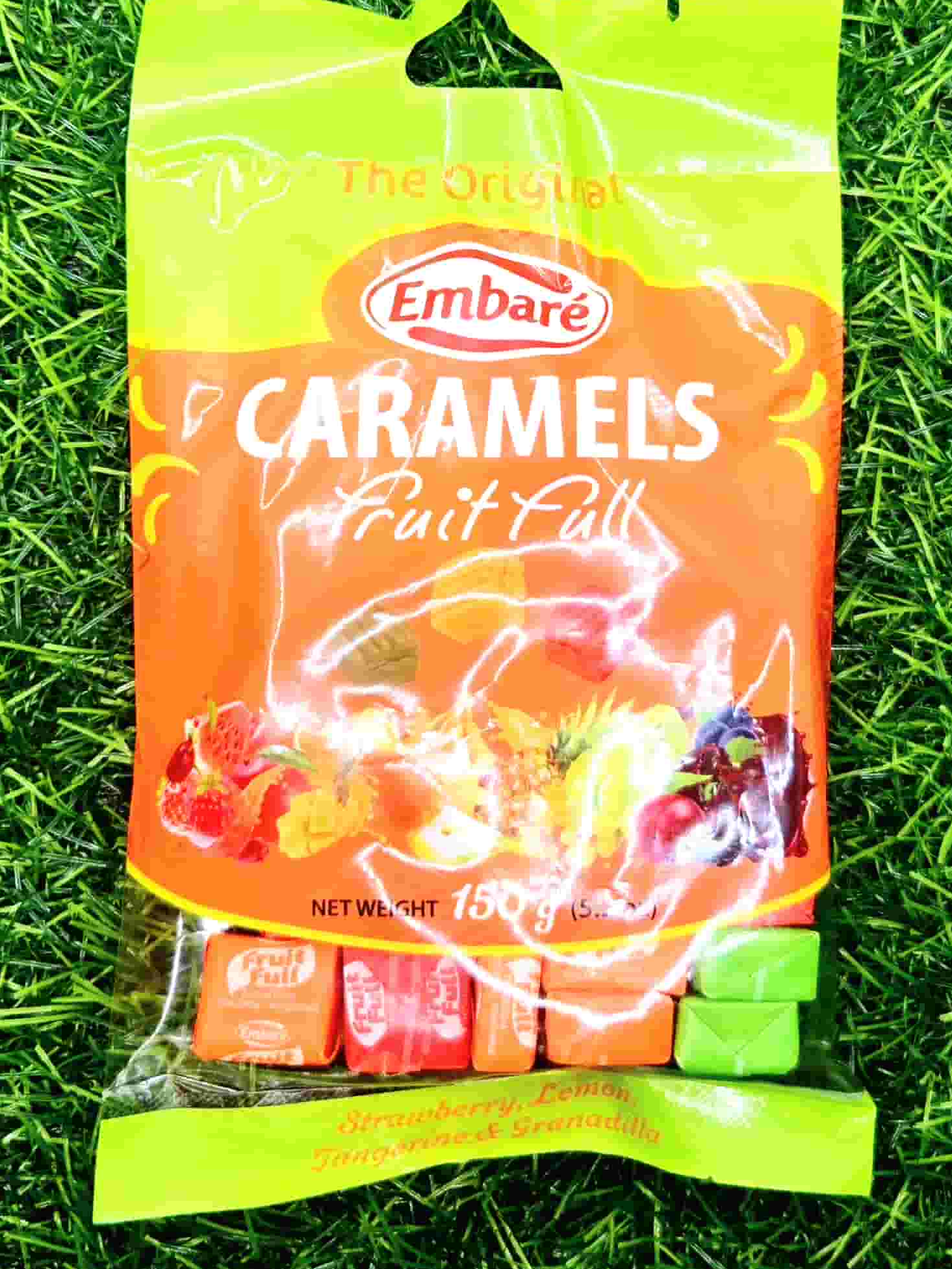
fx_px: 1027
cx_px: 496
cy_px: 570
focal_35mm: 28
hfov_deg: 49.7
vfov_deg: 63.3
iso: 80
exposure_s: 1/182
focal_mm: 5.4
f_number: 1.8
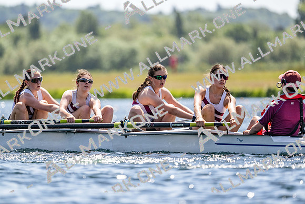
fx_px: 3390
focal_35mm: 400
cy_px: 102
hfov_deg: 5.2
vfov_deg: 3.4
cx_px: 152
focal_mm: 400
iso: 220
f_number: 4.5
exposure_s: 1/2500
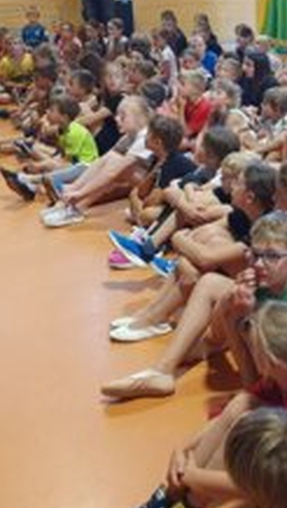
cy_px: 165
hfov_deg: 21.3
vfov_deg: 39.3
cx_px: 352
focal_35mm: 52
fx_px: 702
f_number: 2.4
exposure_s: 1/33
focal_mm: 4.32
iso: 640
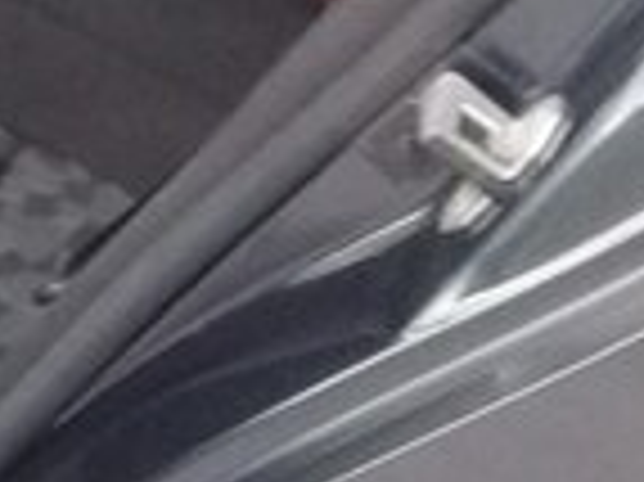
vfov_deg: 10.2
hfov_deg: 12.8
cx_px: -441
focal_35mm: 143
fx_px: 2658
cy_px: -115
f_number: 2.2
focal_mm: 3.3
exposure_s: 1/30
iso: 200
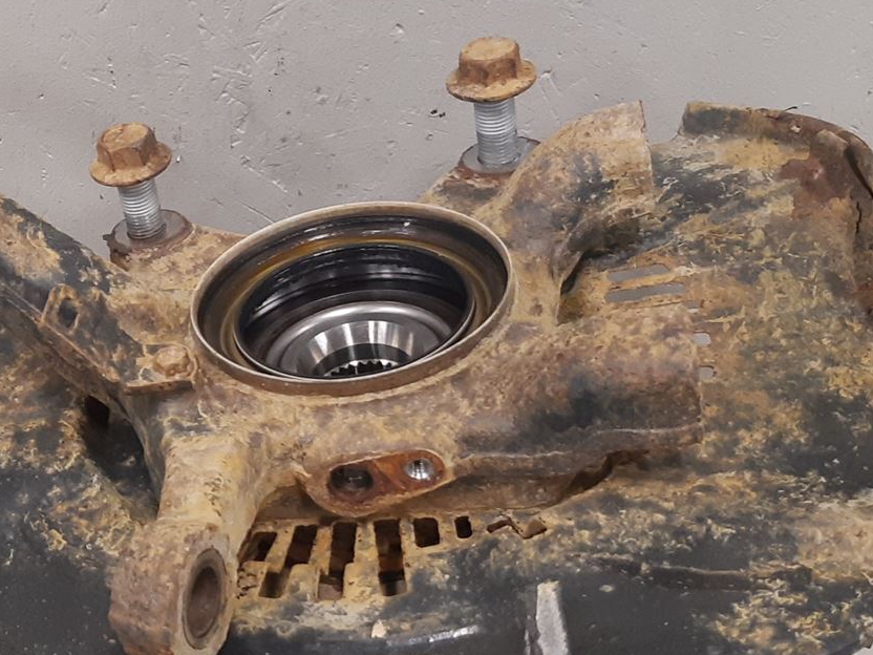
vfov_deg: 22.9
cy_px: 357
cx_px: 47
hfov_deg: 28.8
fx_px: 1614
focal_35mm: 64
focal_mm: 3.93
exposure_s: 1/50
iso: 200
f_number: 1.7
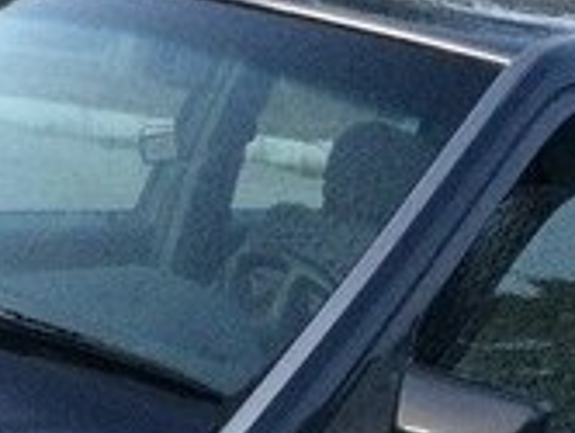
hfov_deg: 17.1
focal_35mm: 115
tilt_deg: -21.5
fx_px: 1913
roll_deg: -7.0
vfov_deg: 12.1
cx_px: 357
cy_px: 729
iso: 250
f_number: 2.2
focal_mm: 4.15
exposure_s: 1/25
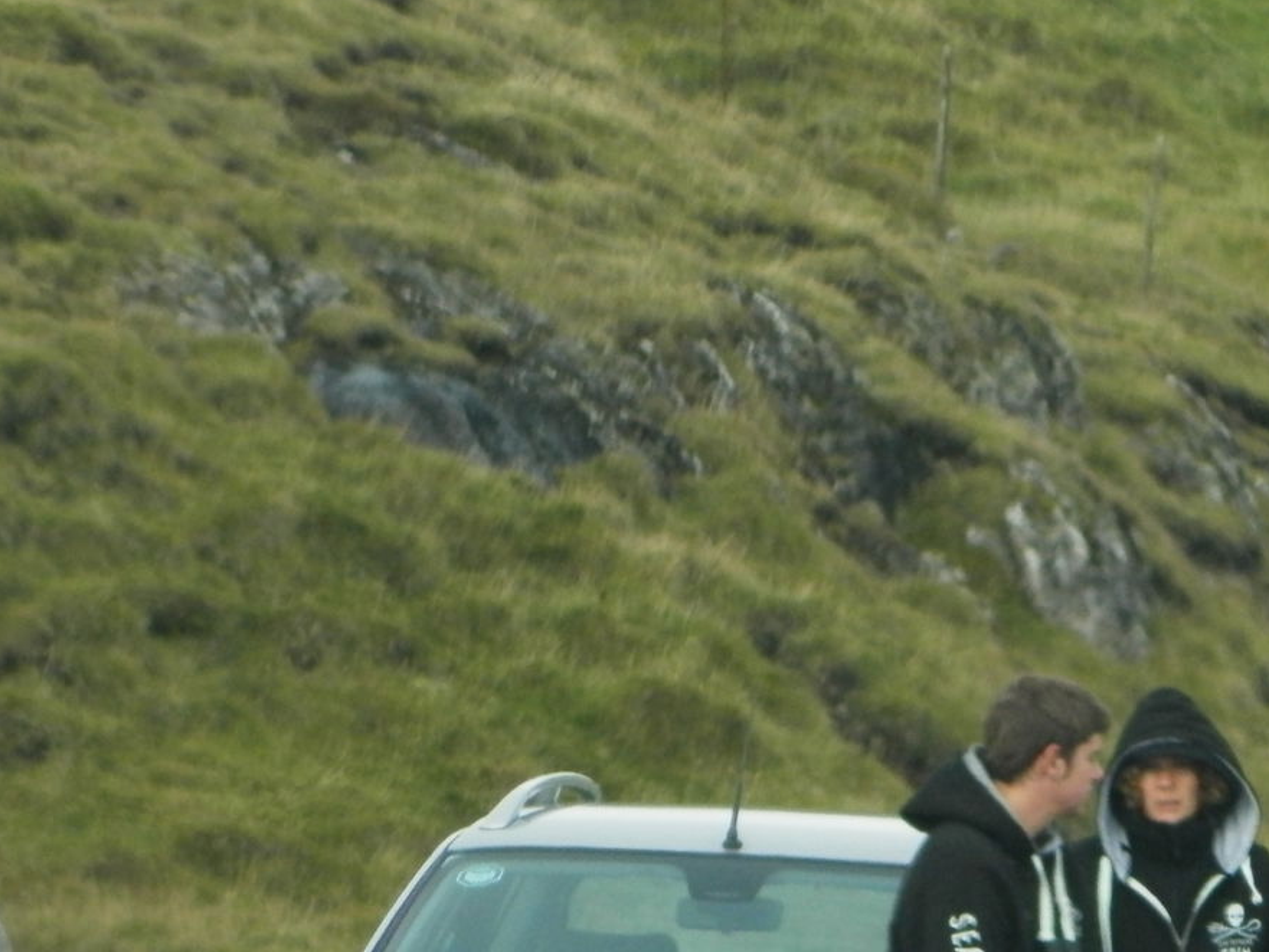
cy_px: 975
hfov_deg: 1.7
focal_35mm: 1144
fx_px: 41944
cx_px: 918
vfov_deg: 1.3
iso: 200
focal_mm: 94.5
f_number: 5.8
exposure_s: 1/200
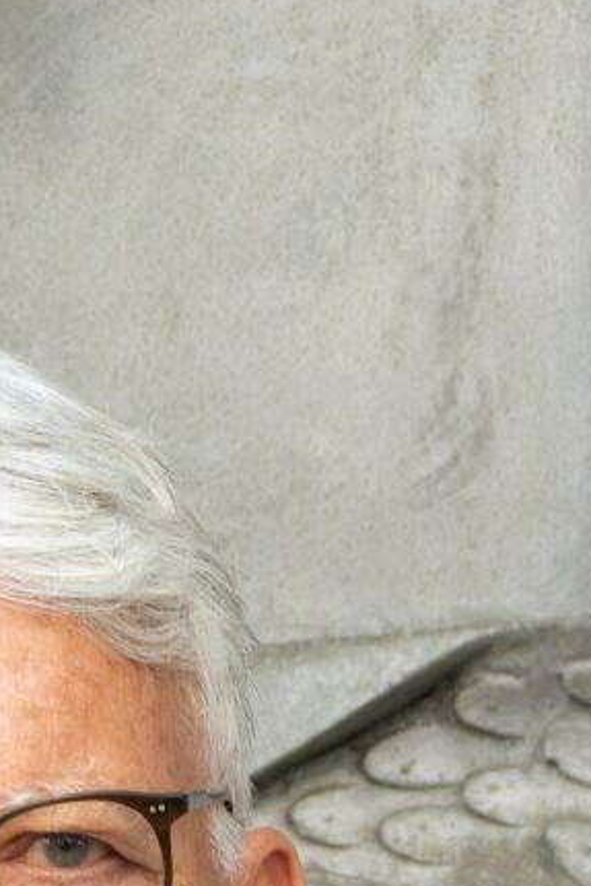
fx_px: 9226
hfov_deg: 3.7
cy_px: 2679
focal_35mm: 375
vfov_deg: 5.2
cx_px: 62
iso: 1600
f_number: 5.6
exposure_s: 1/125
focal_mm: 56
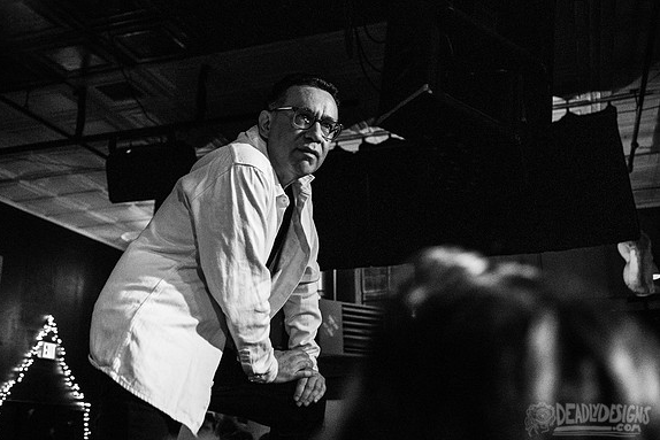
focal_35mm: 42
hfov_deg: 46.1
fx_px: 770
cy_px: 179
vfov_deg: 31.8
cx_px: 265
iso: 3200
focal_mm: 35
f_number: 3.2
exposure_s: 1/80
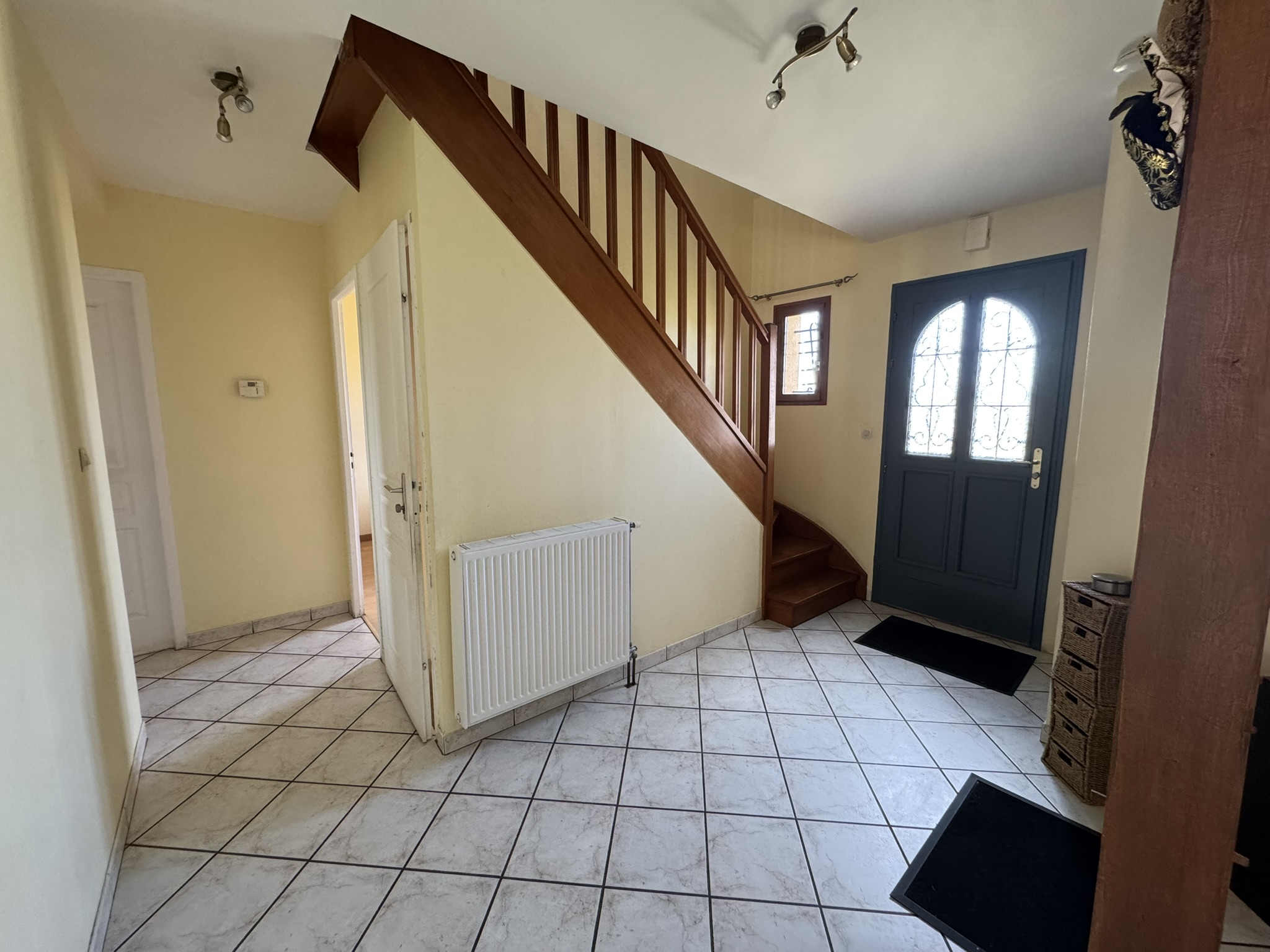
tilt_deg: -6.7
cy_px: 476
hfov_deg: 102.1
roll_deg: +0.1
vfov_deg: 85.7
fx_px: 514
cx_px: 635
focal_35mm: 14
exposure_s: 1/92
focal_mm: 2.22
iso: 320
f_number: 2.2
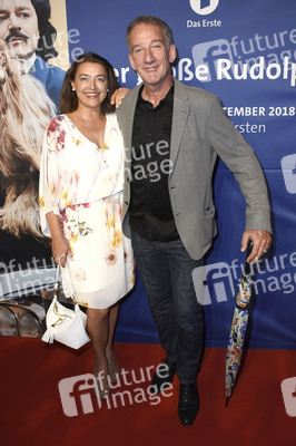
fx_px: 334
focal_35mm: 27
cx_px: 148
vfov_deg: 67.4
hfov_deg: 47.9
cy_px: 223
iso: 640
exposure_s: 1/160
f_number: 6.3
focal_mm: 18
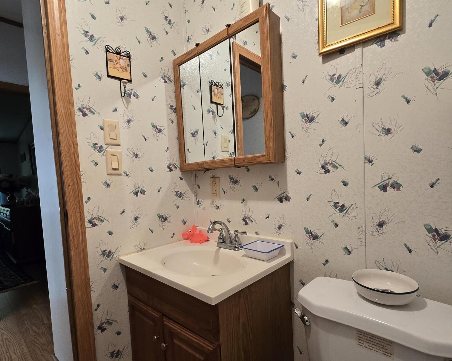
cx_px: 226
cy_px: 197
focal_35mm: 17
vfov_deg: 76.8
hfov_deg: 89.6
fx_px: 227
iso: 200
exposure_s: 1/60
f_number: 2.2
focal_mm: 2.2
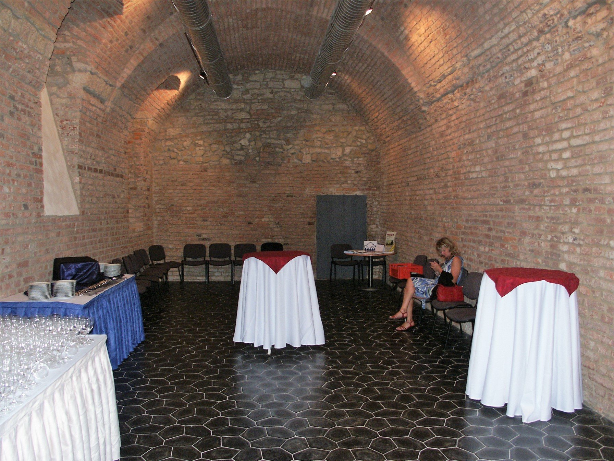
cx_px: 307
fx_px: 497
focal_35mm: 28
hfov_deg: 63.4
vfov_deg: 49.7
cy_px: 230
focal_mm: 7.43
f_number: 2.8
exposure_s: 1/45
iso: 200
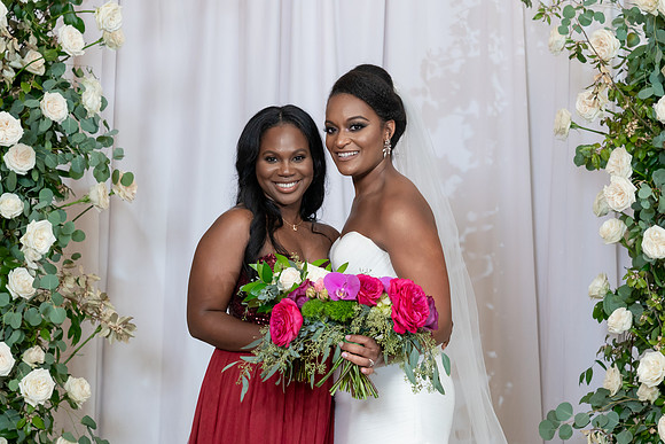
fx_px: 1304
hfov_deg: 28.6
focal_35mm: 71
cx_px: 338
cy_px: 200
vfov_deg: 19.3
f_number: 5.6
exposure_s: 1/200
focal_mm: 64
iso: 2000
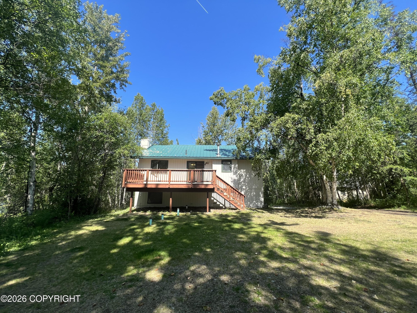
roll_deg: -0.2
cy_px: 156
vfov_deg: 89.9
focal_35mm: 13
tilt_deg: +11.7
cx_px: 208
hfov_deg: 106.2
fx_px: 157
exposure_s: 1/727
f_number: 1.8
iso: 32
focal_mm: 1.57
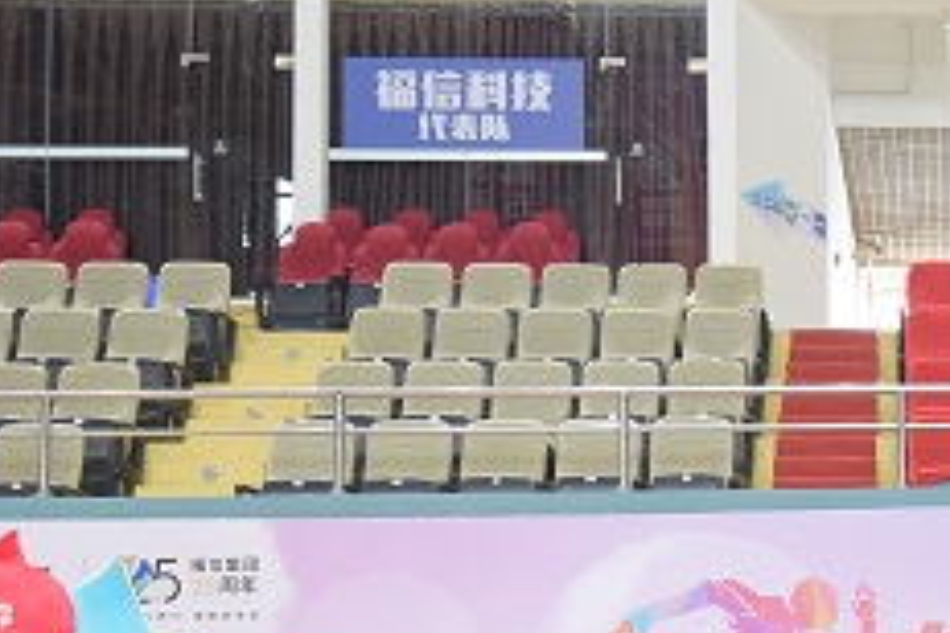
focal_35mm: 79
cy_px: 545
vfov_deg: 17.1
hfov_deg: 23.6
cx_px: 1119
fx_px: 2085
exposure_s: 1/125
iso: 1250
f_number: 2.8
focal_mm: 24
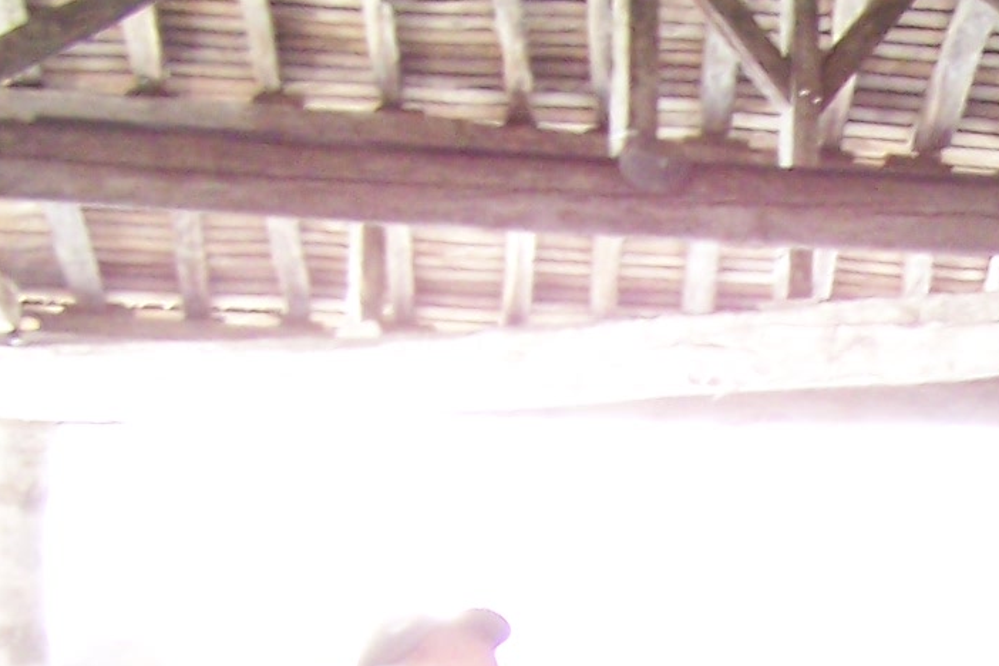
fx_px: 4800
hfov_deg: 11.6
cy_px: 976
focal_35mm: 173
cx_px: 1271
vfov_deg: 7.8
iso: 160
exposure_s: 1/30
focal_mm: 6.3
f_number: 2.8
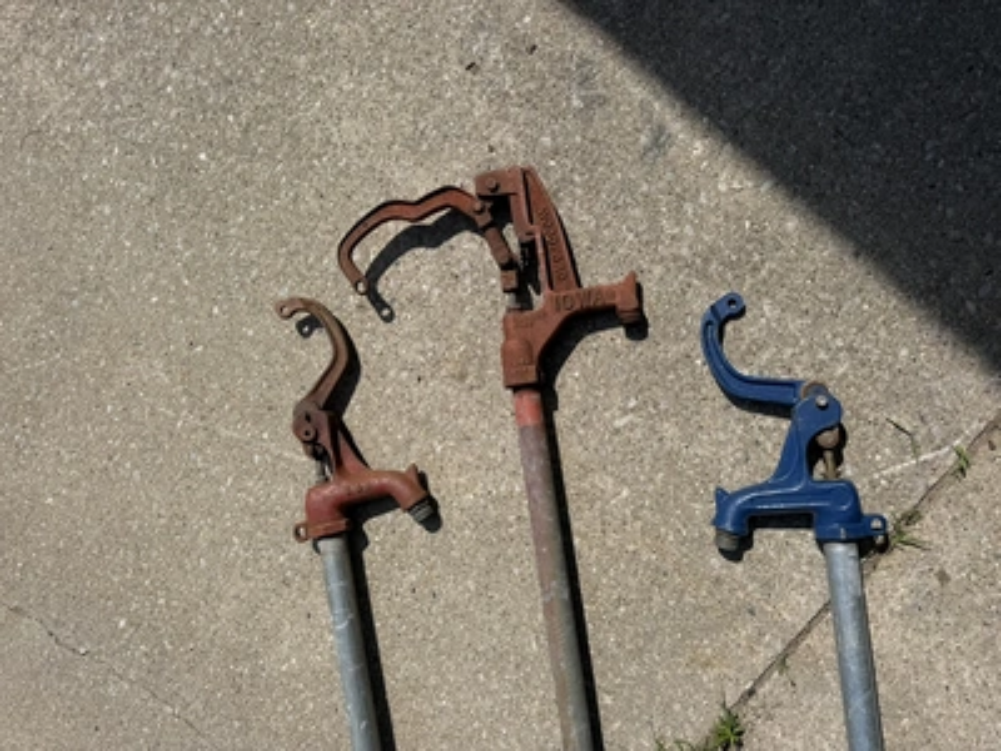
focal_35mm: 24
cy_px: 376
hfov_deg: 71.6
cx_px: 500
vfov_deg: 56.8
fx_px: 694
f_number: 1.78
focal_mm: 6.76
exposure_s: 1/8130
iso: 80
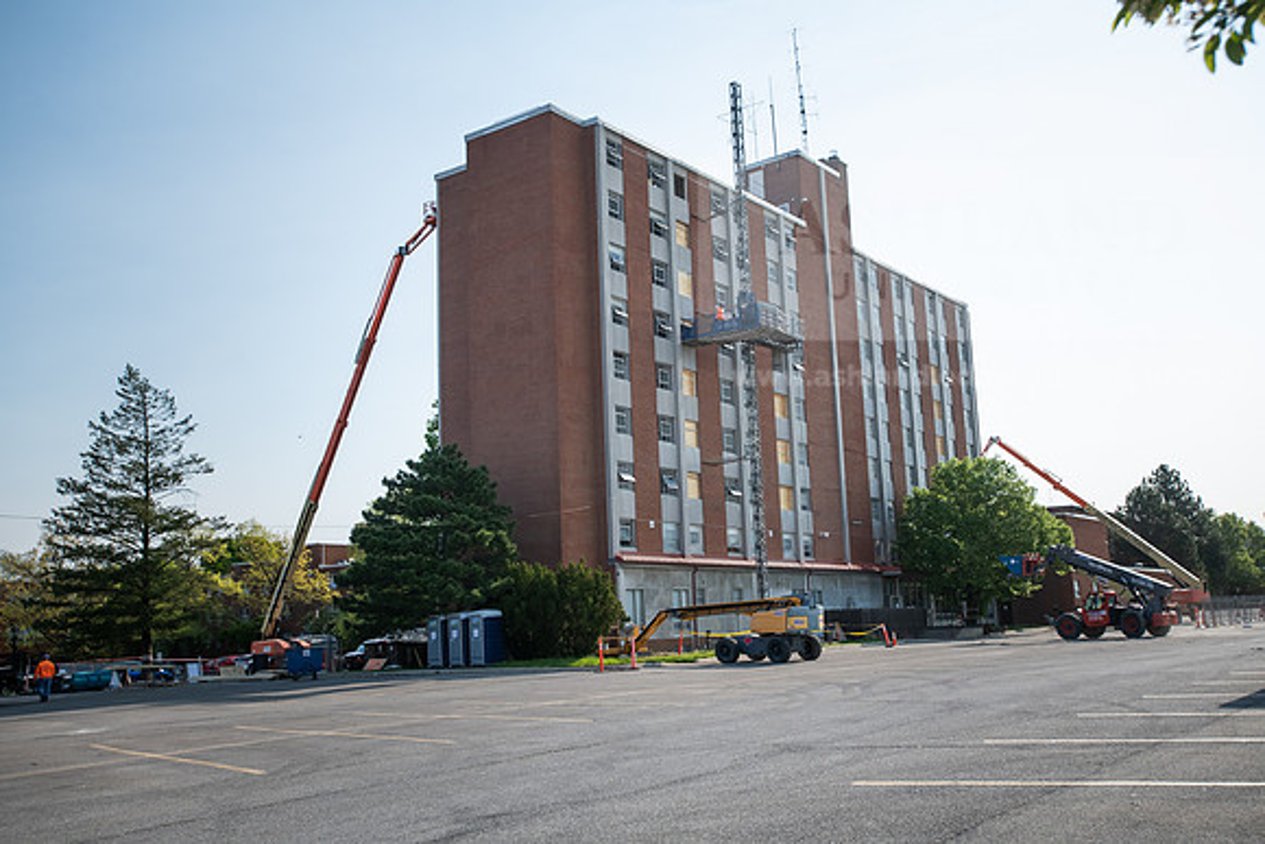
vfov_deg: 37.9
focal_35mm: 35
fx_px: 1230
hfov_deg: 54.4
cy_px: 422
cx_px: 632
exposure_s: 1/320
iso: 400
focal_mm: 35
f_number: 7.1
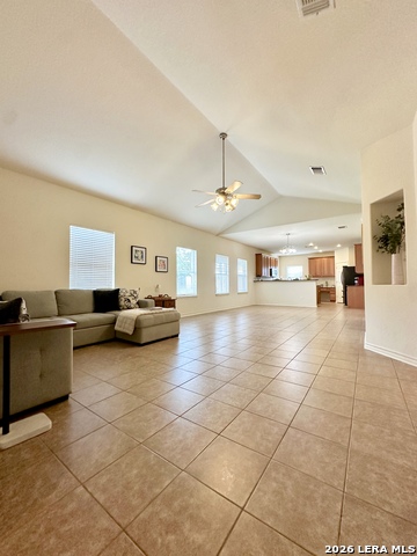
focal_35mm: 14
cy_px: 278
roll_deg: -0.8
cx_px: 208
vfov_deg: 102.1
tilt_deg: +1.5
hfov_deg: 85.7
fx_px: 225
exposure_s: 1/120
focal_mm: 2.22
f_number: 2.2
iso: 250
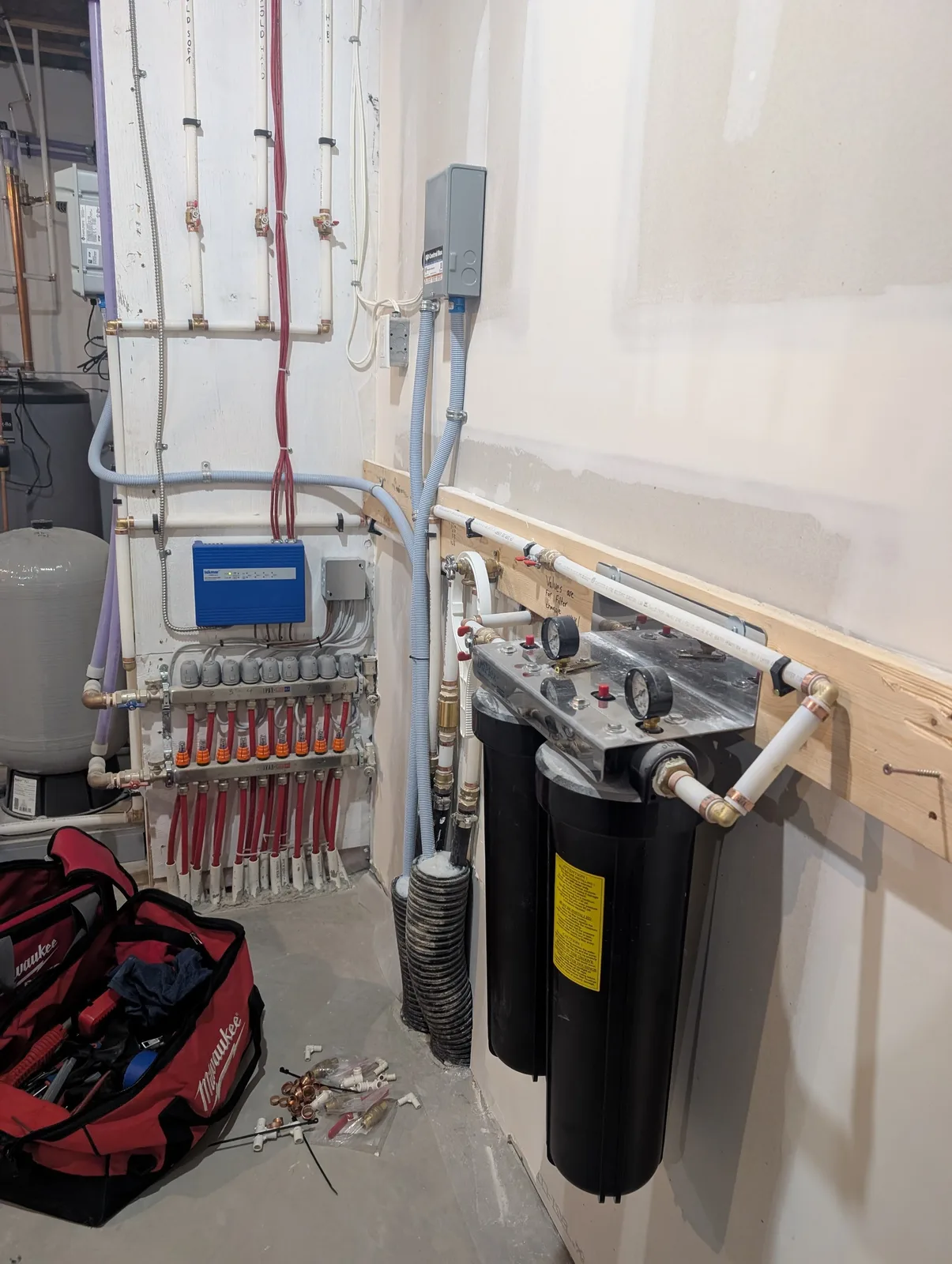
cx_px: 476
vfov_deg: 71.5
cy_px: 632
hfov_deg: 56.9
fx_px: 878
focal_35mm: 24
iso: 481
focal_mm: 6.9
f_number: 1.68
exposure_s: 1/23.8
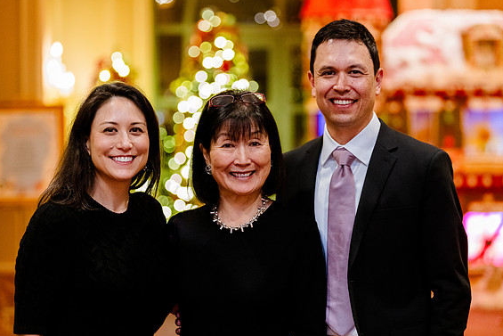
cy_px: 169
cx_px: 255
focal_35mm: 113
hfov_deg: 18.1
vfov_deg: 12.1
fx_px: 1579
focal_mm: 110
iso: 5000
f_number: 2.8
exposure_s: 1/200
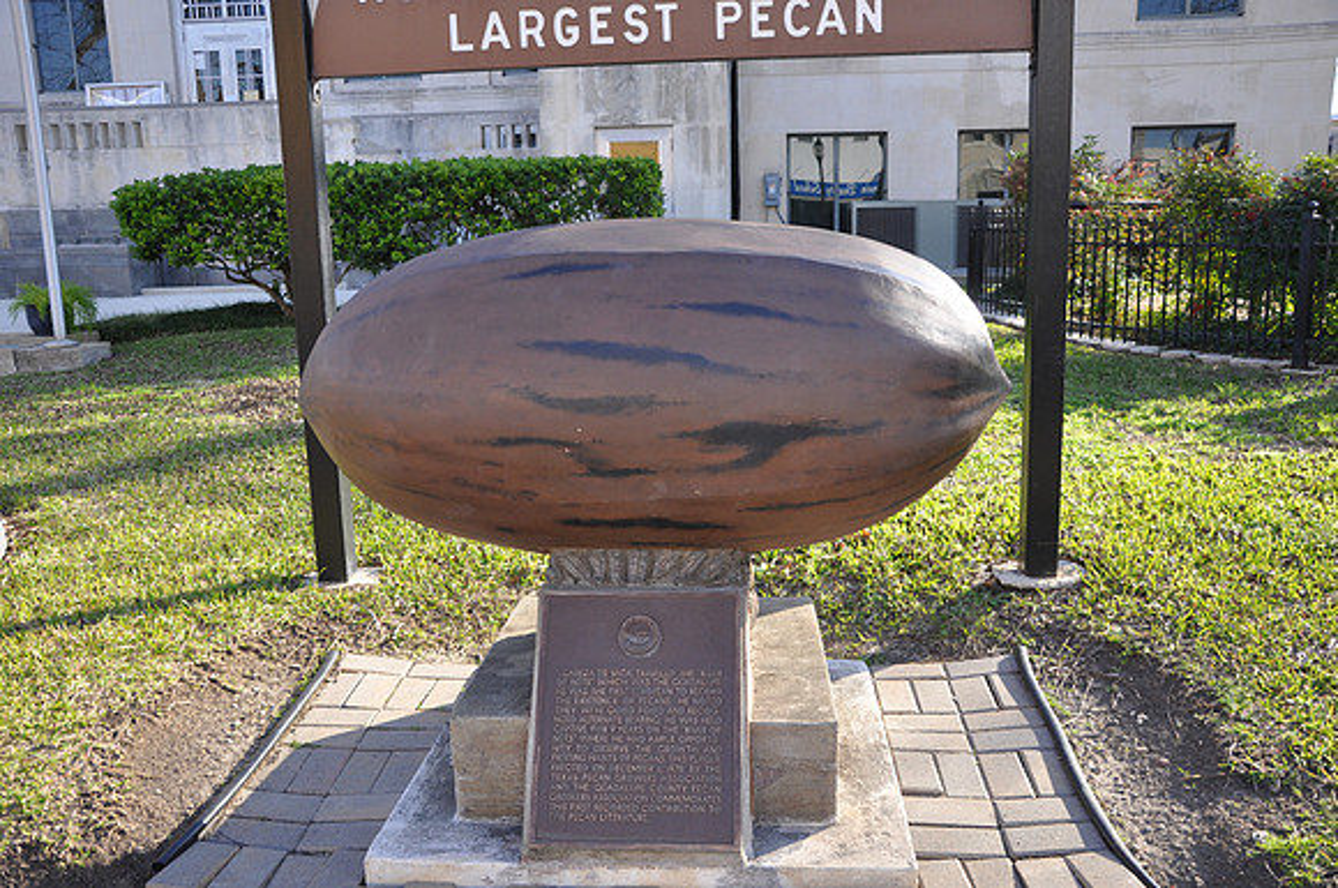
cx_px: 669
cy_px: 444
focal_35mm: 32
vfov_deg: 41.6
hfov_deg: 59.6
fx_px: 1169
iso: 400
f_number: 5.6
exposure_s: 1/125
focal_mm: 21
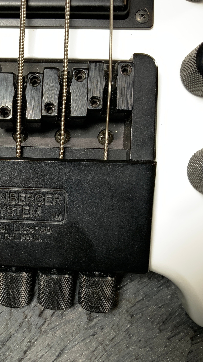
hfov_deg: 26.8
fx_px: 411
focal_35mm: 43
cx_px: 20
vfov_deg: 47.4
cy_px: 182
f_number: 1.8
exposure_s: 1/104
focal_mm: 3
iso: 64
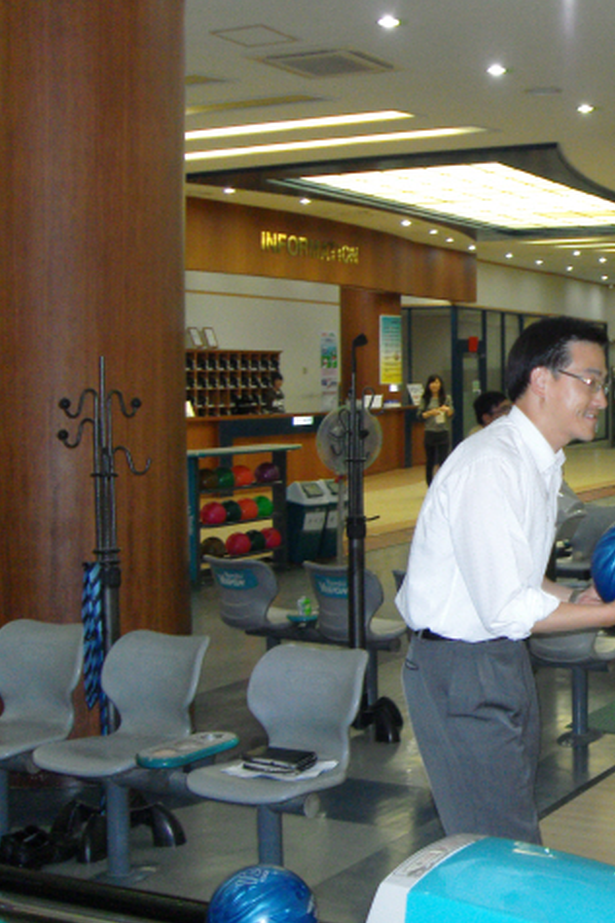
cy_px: 460
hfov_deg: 24.9
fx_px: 1332
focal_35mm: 52
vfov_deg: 38.2
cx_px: 597
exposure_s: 1/40
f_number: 2.8
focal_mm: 6.2
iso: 240
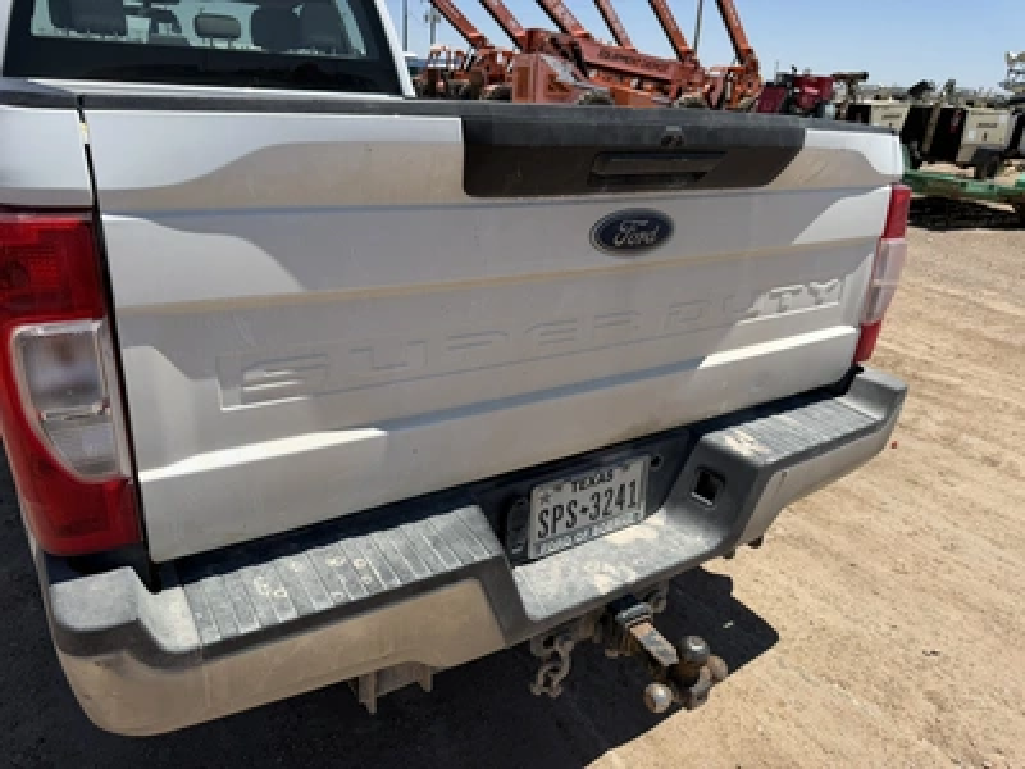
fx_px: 711
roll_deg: -2.9
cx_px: 512
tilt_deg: -18.9
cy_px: 384
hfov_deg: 71.6
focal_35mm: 24
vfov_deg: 56.8
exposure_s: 1/6173
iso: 80
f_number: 1.78
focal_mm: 6.76
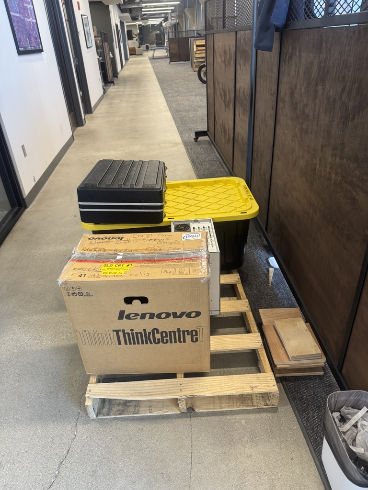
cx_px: 184
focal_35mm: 24
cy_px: 245
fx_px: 340
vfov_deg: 71.6
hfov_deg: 56.8
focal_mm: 6.76
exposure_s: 1/120
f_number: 1.78
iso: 160
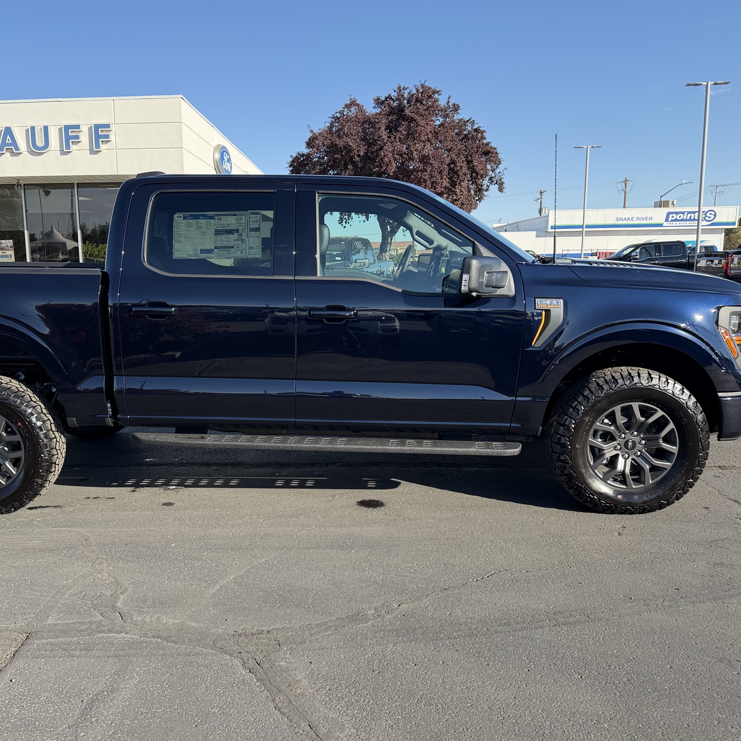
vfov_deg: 55.6
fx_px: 702
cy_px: 374
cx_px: 283
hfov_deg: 55.1
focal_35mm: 29
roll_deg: +1.2
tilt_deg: -8.5
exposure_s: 1/2801
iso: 100
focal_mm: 6.76
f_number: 1.78
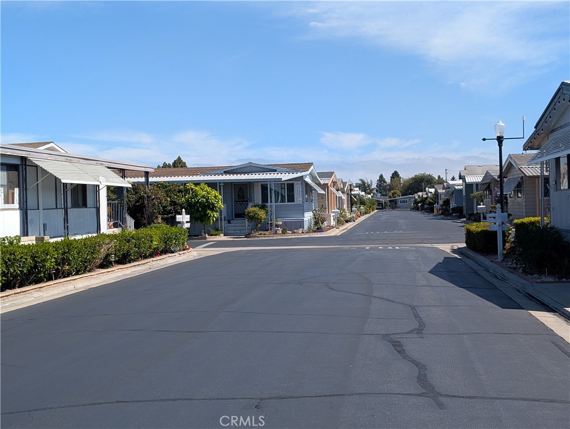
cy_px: 214
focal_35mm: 49
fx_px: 808
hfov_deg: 38.9
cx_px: 285
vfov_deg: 29.7
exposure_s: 1/1266
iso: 20
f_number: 1.68
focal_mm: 6.9
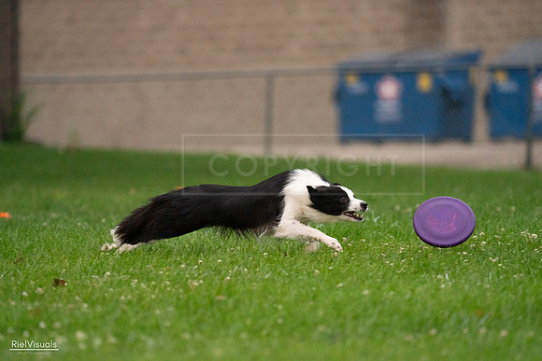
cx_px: 271
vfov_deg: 3.4
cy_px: 180
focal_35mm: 400
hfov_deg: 5.2
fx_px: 6023
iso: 6400
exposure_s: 1/1600
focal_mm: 400
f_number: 6.3
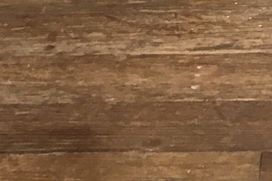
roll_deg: -0.5
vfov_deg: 5.9
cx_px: 394
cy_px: -504
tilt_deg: -4.7
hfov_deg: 9.9
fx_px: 1533
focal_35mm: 203
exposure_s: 1/33
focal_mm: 4.15
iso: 32
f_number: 2.2
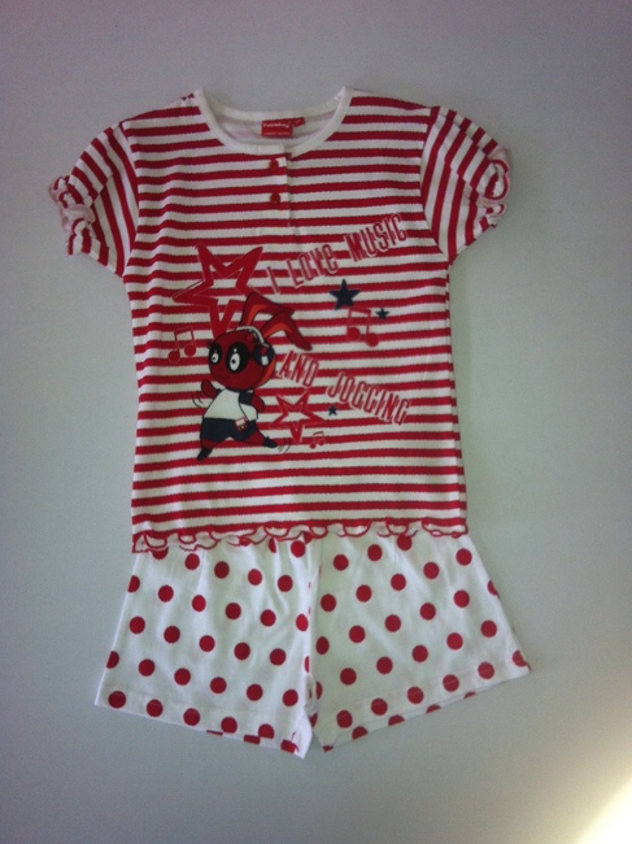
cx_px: 323
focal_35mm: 36
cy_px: 425
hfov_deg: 39.6
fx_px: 877
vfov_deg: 51.4
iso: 80
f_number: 2.8
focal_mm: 3.85
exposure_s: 1/27
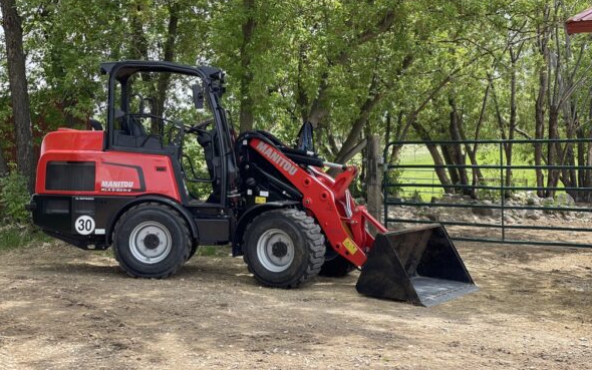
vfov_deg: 18.9
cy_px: 162
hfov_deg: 29.8
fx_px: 1113
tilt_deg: -1.7
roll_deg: +0.5
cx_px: 299
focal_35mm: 69
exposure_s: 1/290
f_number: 2.2
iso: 20
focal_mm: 7.5
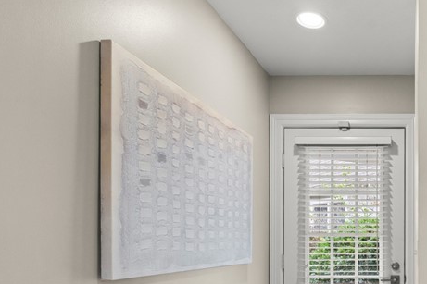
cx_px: 409
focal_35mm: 33
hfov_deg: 48.9
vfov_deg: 37.8
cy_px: 244
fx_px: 391
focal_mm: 14
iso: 250
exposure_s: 1/2.5
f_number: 9
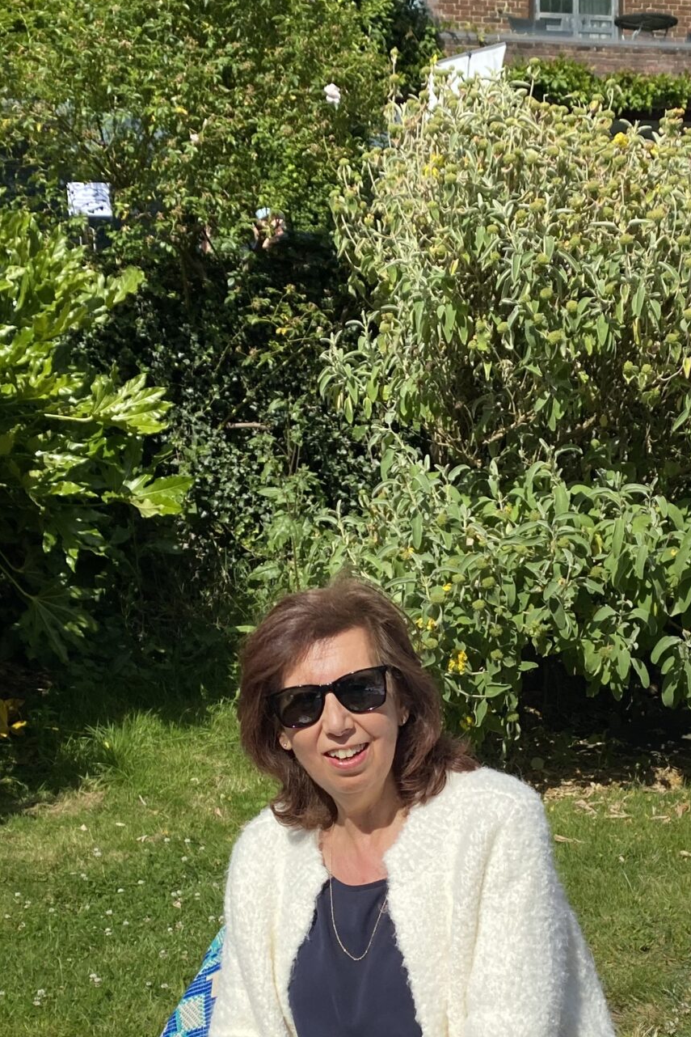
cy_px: 766
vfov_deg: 36.1
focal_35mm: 54
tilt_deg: -14.9
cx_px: 452
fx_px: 1554
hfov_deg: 25.0
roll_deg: +1.0
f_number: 1.8
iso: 32
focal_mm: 4.25
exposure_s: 1/3300
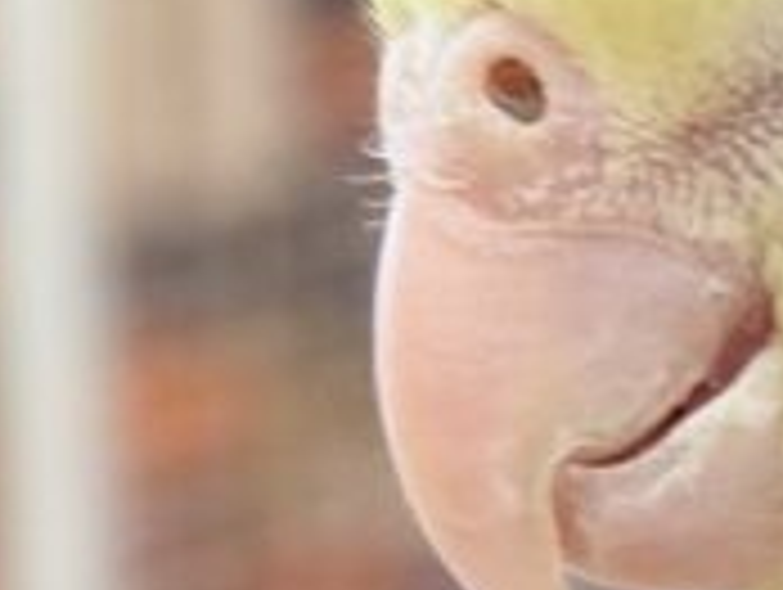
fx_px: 8109
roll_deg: +1.3
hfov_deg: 5.3
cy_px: 842
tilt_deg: -9.4
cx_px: 2205
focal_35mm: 358
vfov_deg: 4.1
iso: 80
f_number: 1.6
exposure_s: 1/100
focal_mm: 5.96
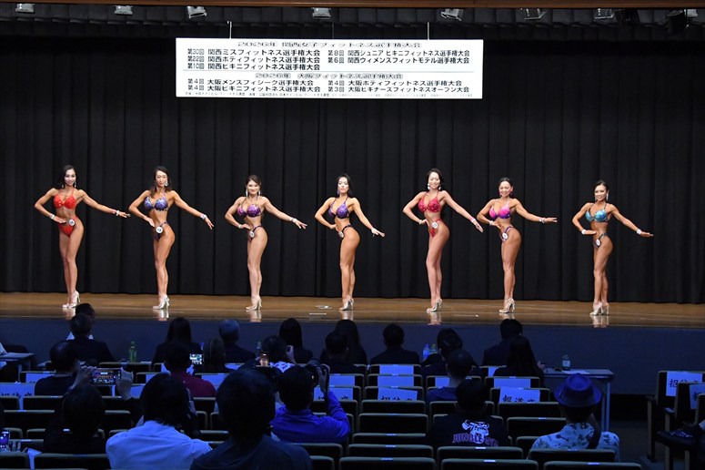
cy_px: 235
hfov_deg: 26.0
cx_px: 352
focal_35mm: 78
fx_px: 1527
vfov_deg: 17.5
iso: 8000
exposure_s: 1/400
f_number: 5.6
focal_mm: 52
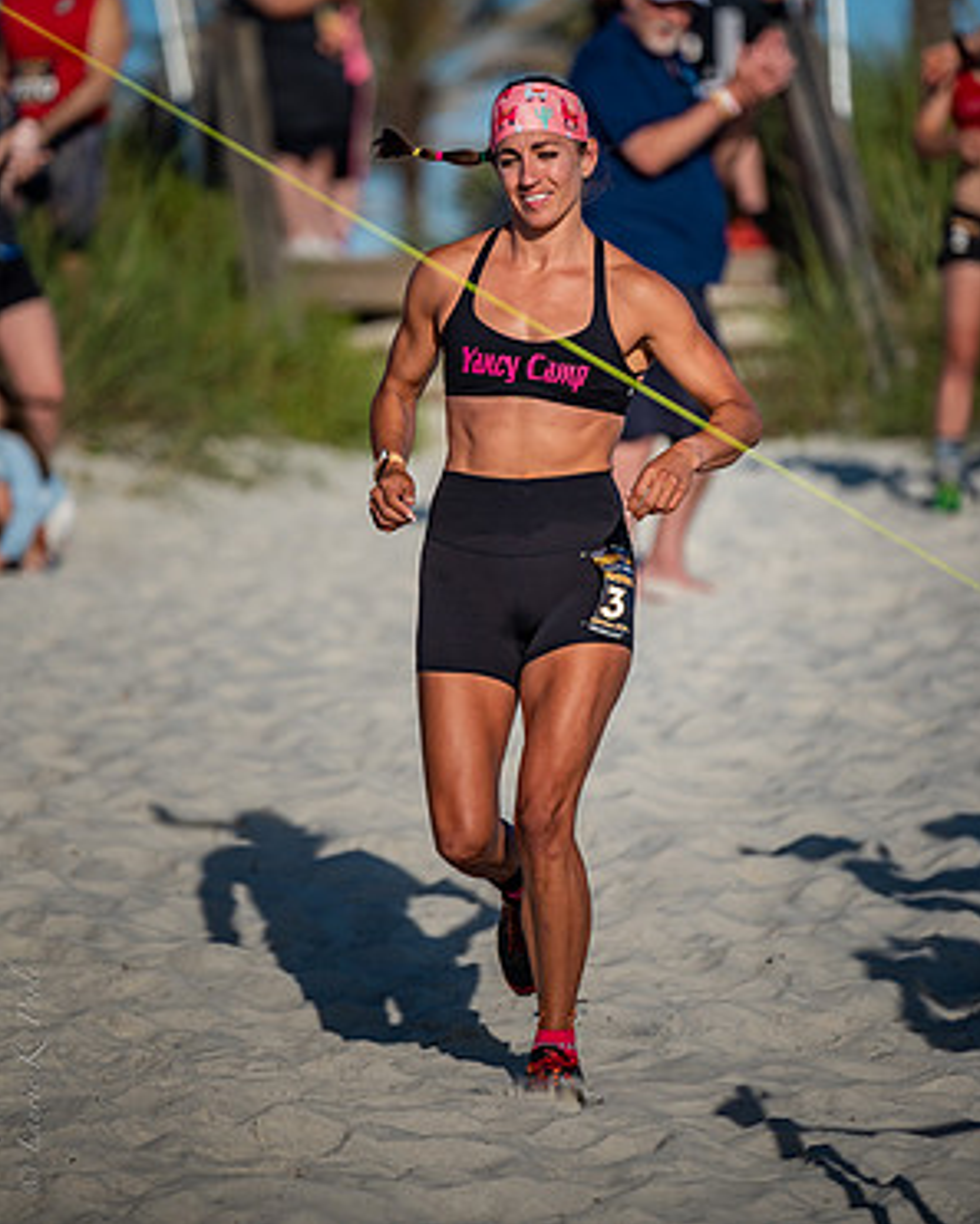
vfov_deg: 8.9
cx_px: 492
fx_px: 7828
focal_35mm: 216
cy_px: 485
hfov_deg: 7.2
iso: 250
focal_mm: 190
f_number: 2.8
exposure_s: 1/4000
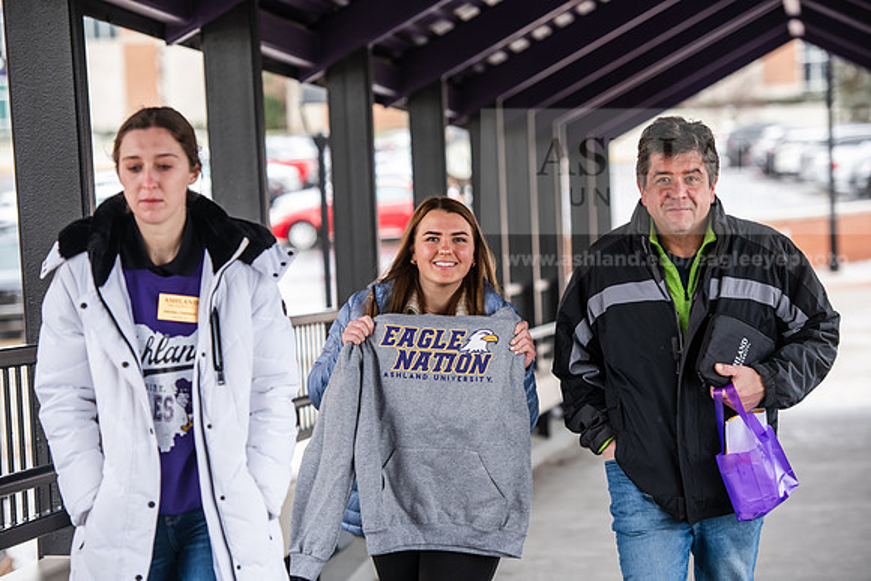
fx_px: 2904
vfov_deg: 11.4
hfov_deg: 17.1
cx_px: 436
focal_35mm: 120
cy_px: 290
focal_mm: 120
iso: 500
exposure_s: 1/320
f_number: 4
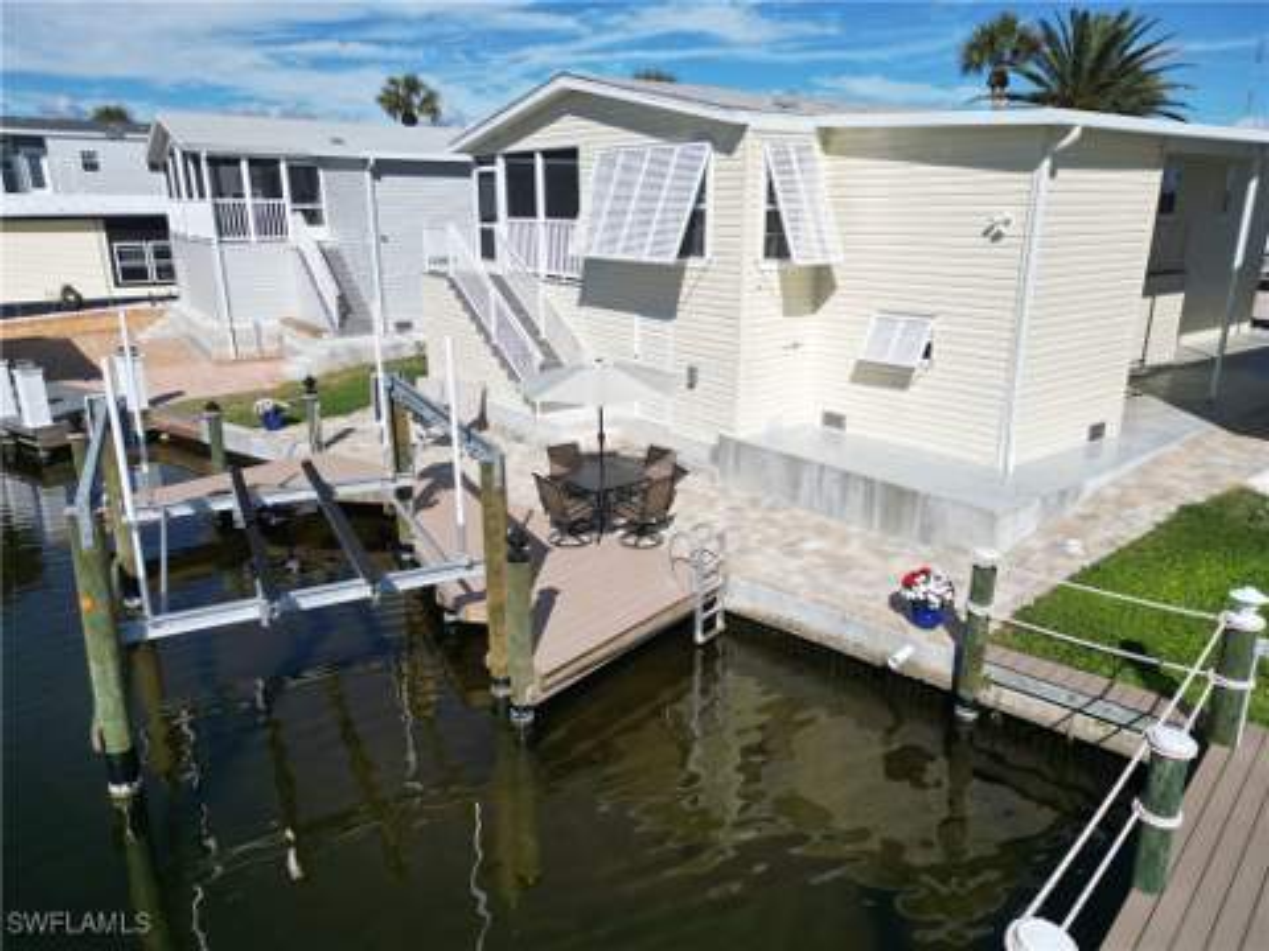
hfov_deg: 71.6
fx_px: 880
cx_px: 634
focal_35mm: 24
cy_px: 476
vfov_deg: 56.8
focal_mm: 6.72
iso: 110
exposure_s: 1/5000
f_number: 1.7
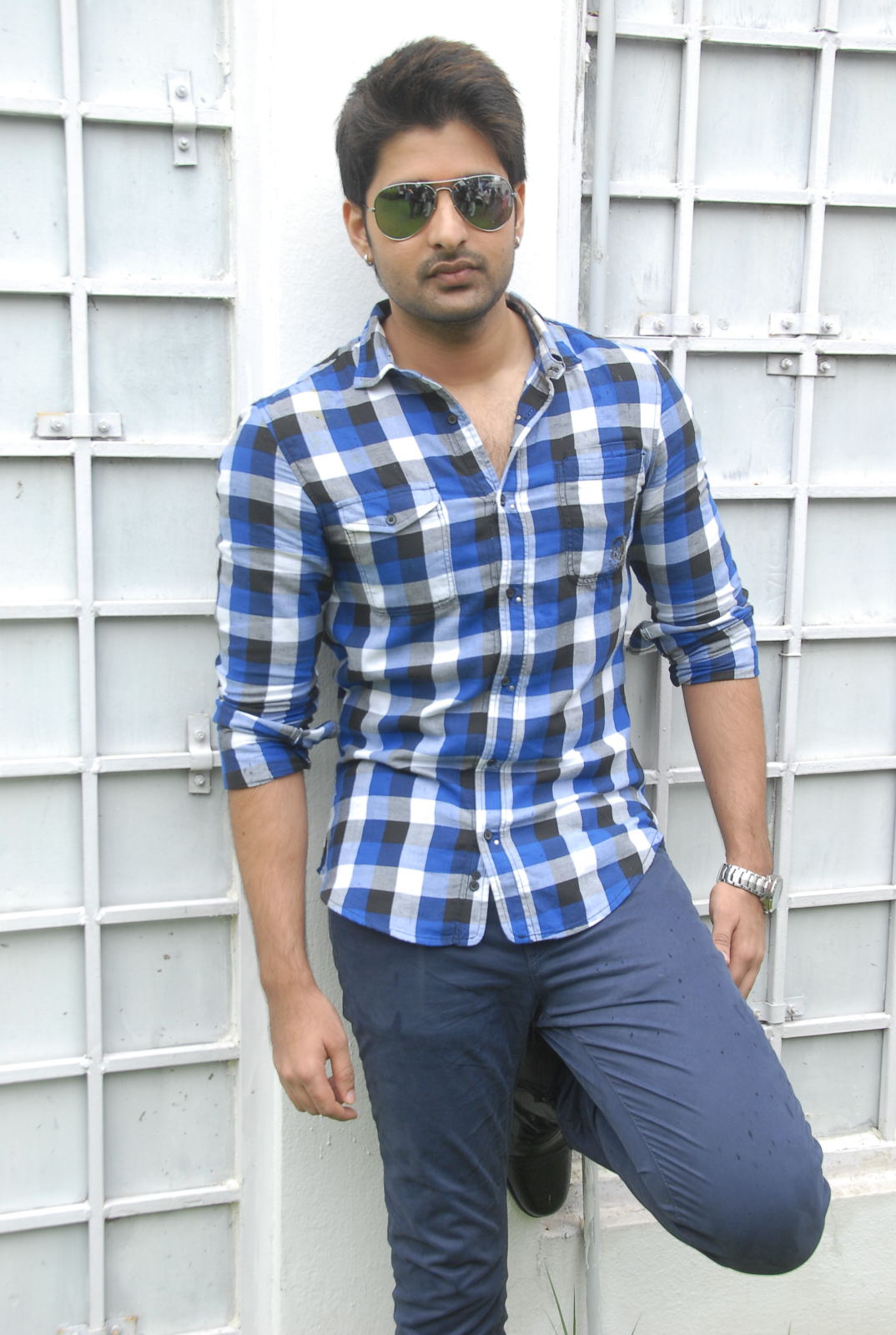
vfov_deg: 42.2
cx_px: 448
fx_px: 1728
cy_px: 668
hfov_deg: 29.1
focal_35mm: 46
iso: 320
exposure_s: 1/125
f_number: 8
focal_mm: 31
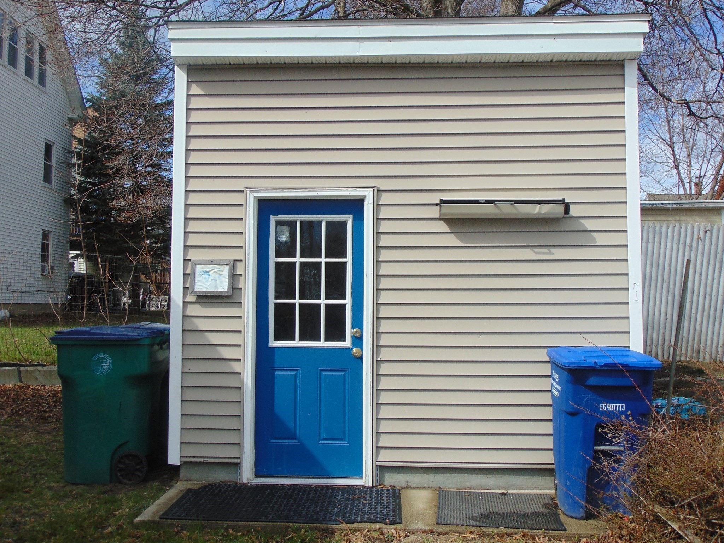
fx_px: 732
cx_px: 362
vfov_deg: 40.7
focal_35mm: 35
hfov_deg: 52.6
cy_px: 272
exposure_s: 1/200
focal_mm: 6.3
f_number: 8.3
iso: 80
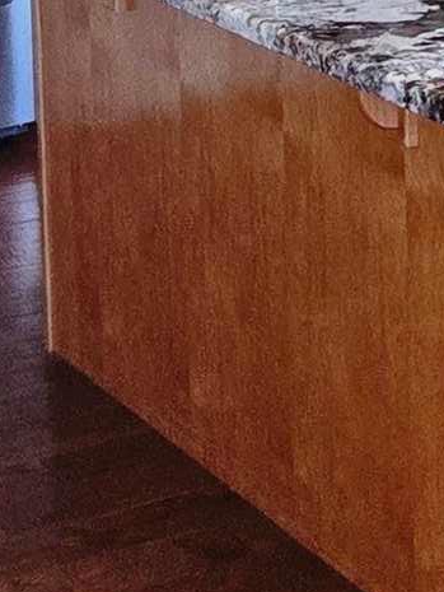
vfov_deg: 12.4
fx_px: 2598
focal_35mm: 152
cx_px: 561
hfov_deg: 9.6
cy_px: -266
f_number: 1.8
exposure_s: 1/180
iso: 250
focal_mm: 5.4
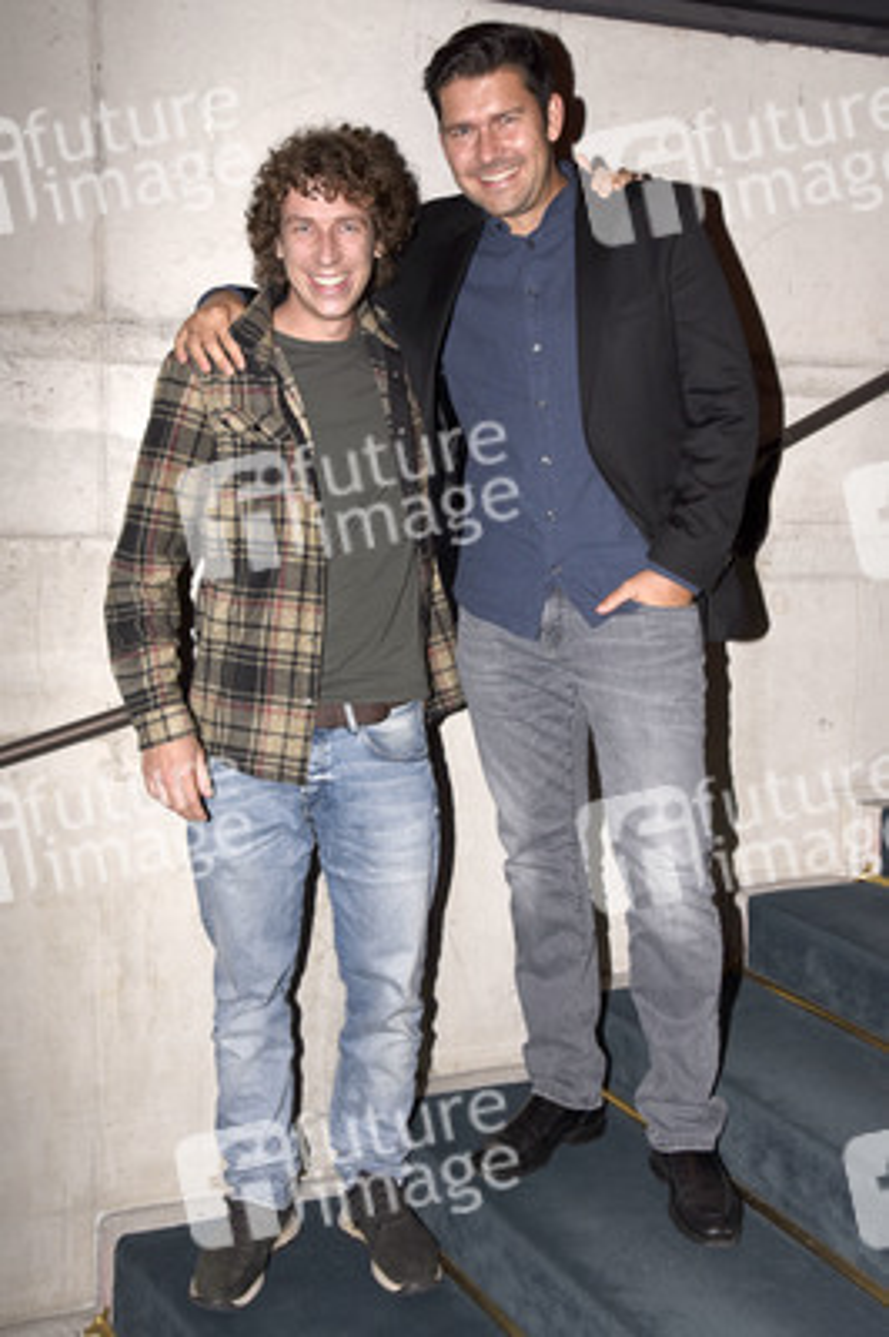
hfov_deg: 37.8
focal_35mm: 35
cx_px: 444
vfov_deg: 54.5
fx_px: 1299
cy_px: 668
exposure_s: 1/125
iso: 800
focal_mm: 35
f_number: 6.3
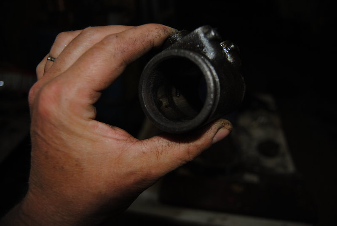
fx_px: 253
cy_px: 113
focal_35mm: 27
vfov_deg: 48.1
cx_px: 168
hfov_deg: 67.3
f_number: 4
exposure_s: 1/125
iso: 100
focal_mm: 18
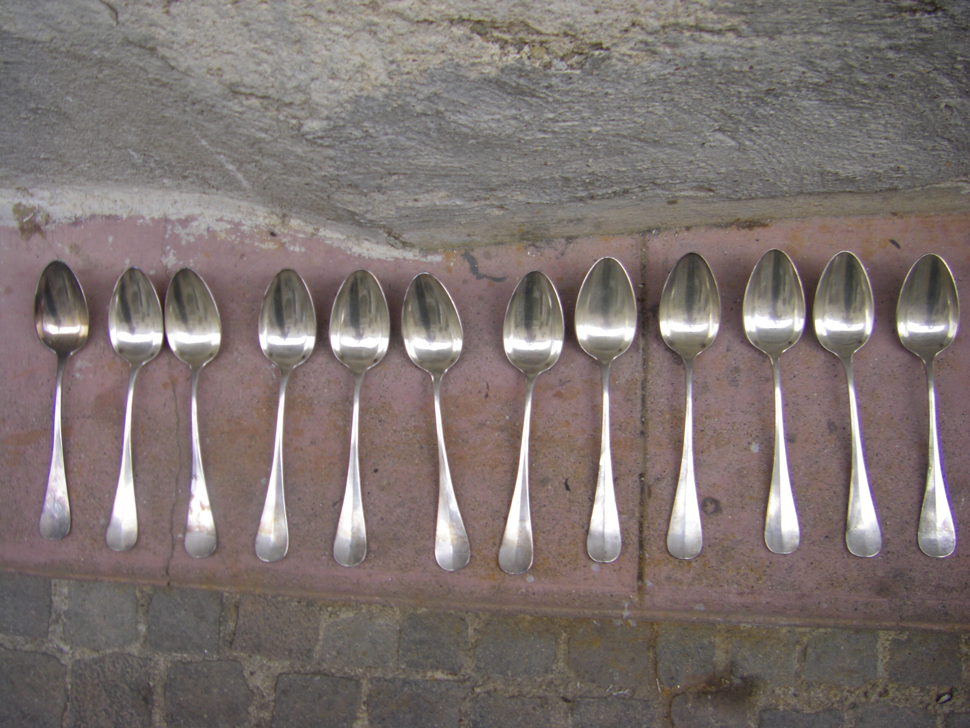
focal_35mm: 38
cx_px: 485
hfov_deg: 49.0
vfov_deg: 37.7
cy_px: 364
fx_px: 1065
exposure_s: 1/100
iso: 64
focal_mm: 6.3
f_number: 3.5
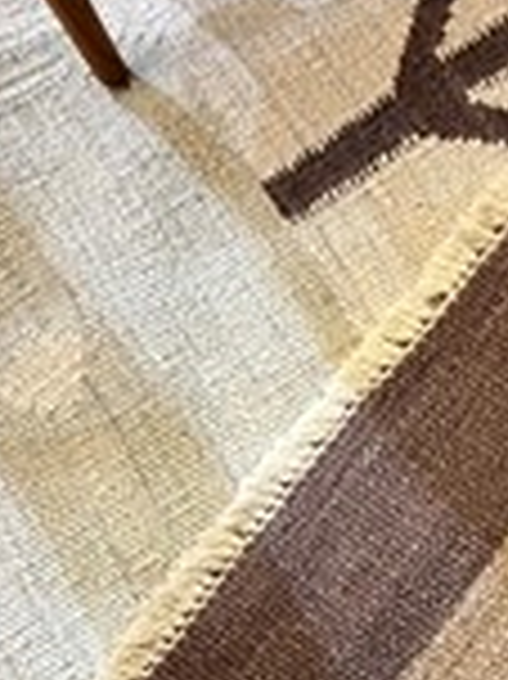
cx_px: 616
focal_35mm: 69
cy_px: 761
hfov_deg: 19.9
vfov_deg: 25.9
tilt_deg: -74.2
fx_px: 1352
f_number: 1.6
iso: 250
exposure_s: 1/50
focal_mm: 5.1
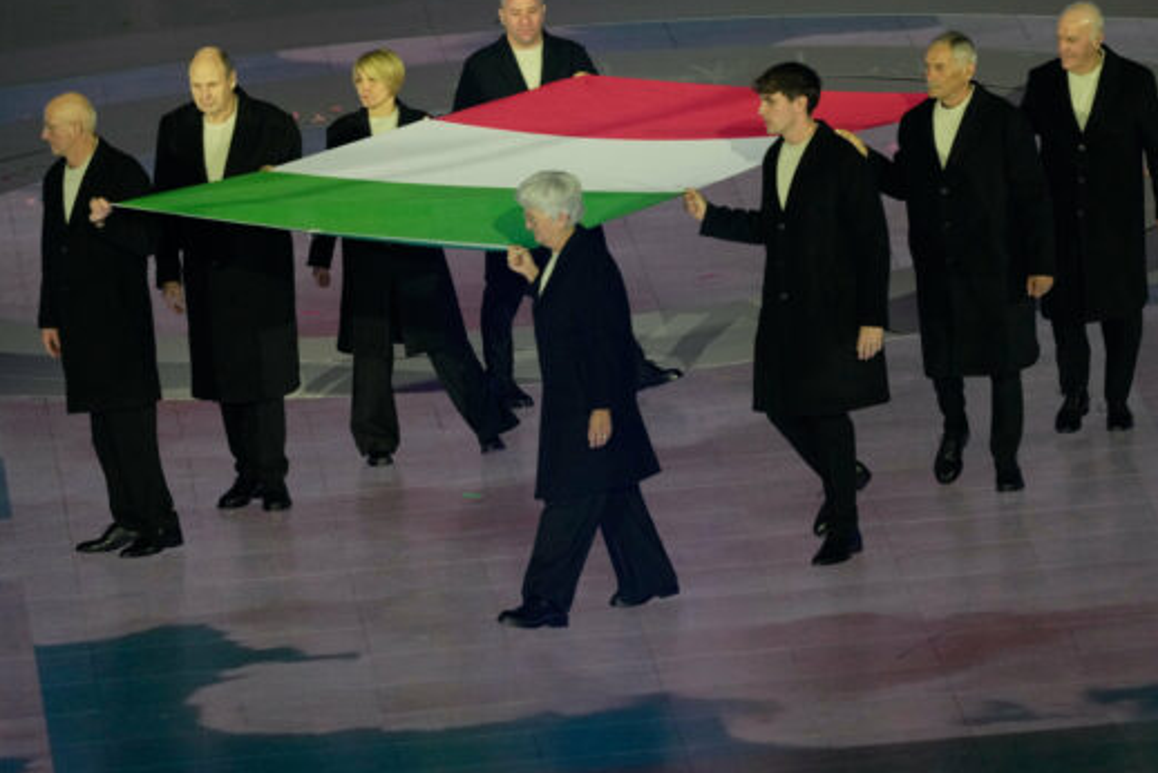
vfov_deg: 2.6
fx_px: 16800
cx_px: 557
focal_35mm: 522
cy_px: 294
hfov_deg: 3.9
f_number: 4.5
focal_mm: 400
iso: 2000
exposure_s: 1/400
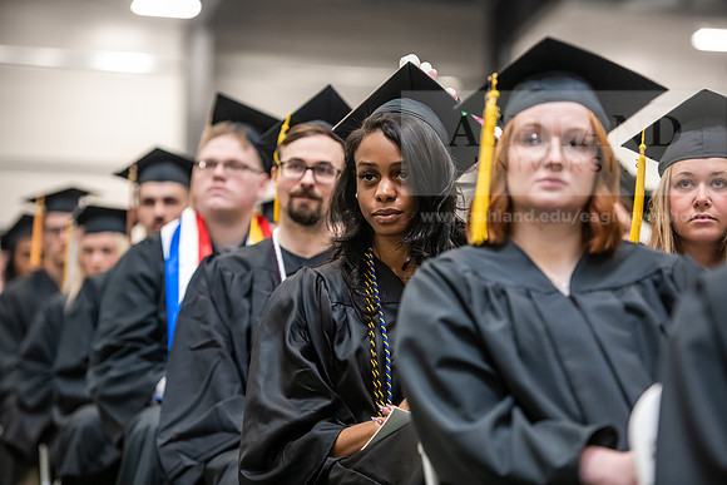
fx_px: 2626
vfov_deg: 10.6
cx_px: 364
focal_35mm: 130
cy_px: 242
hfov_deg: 15.8
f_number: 2.8
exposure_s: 1/200
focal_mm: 130
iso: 3200
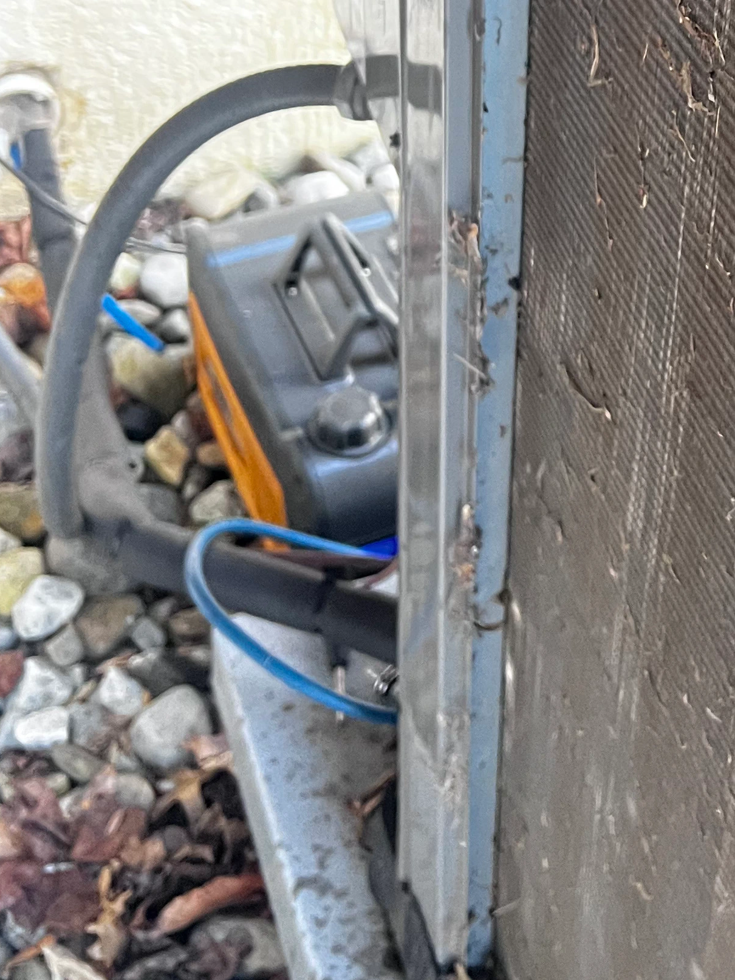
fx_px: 1840
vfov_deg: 28.9
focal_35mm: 65
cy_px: 136
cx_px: 837
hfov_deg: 21.3
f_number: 1.5
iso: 320
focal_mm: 5.7
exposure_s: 1/60
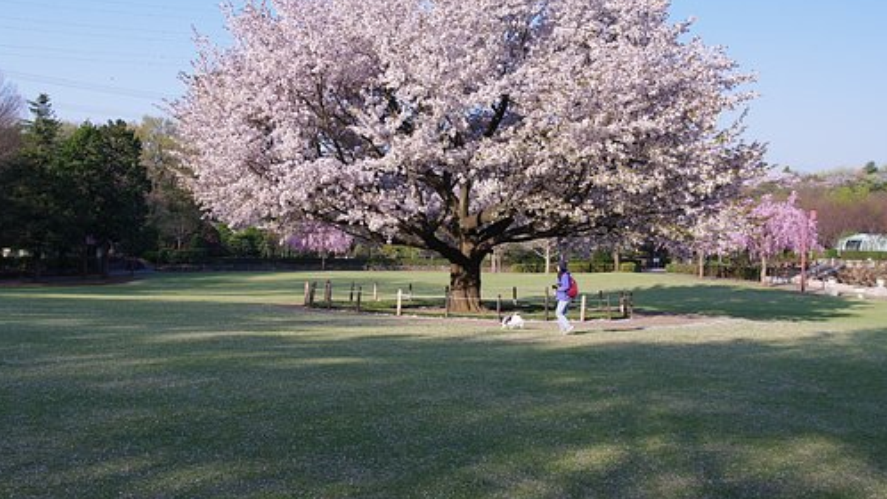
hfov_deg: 48.4
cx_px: 447
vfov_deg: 28.3
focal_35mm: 42
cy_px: 206
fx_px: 988
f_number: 8
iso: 200
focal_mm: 26
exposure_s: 1/100
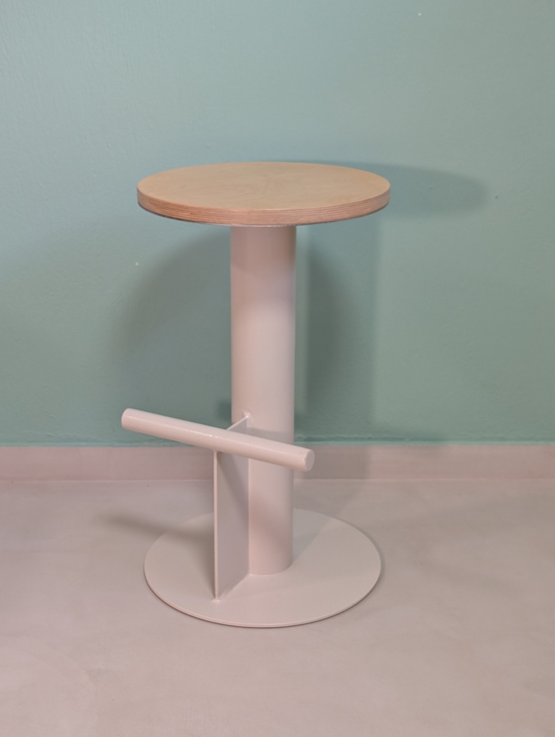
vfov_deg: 38.9
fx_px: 1045
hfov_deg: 29.8
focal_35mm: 49
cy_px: 368
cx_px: 278
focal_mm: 6.9
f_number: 1.68
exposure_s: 1/25
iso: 69
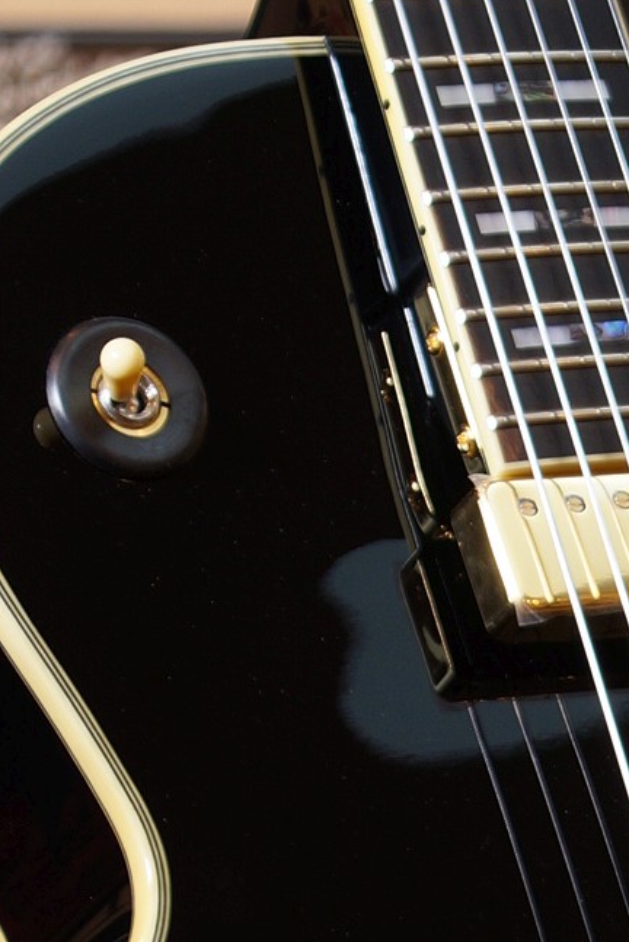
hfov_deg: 4.3
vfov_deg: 6.5
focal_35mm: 317
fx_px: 8299
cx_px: 686
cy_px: 1074
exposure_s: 1/8
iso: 100
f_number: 5.6
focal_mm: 50
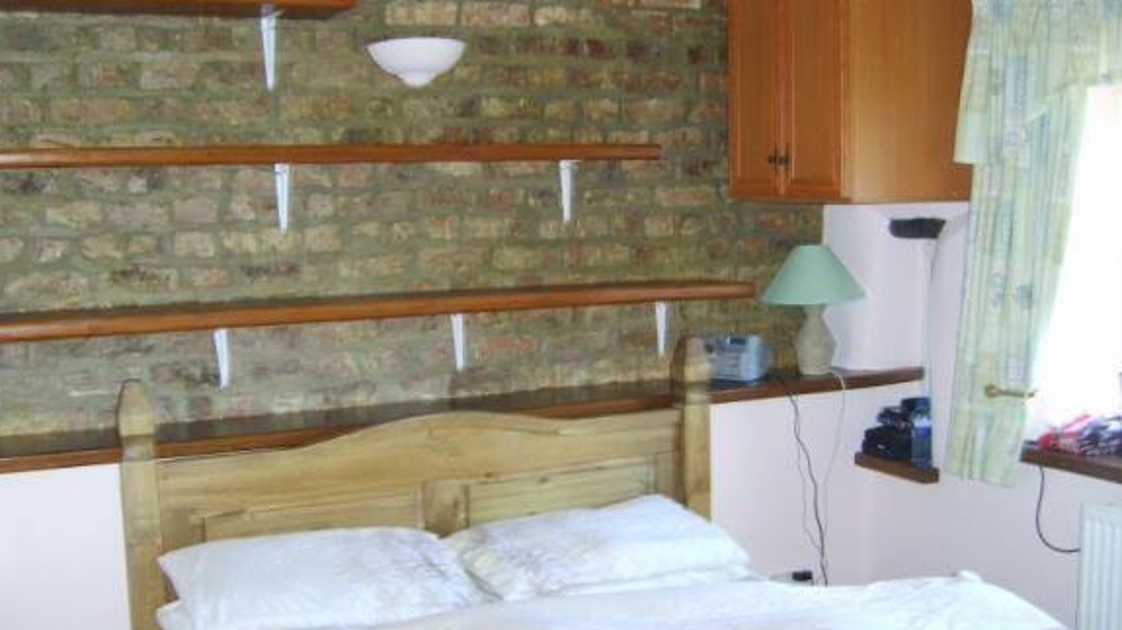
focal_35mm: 42
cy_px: 303
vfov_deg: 28.3
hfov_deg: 48.4
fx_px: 1249
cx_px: 557
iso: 150
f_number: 2.8
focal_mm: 7.8
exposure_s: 1/30
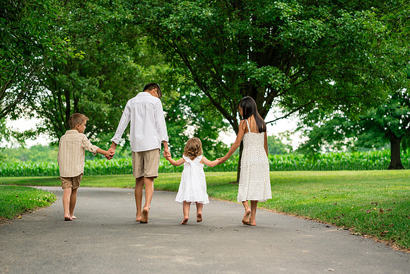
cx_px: 205
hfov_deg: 23.9
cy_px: 137
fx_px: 968
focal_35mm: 85
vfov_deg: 16.1
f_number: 3.5
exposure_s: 1/500
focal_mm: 85
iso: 500
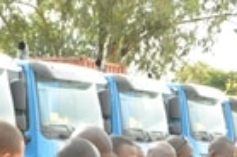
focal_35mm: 193
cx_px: 51
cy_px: 358
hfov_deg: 10.7
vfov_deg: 6.8
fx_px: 1268
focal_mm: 28
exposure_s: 1/250
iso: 3200
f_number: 14
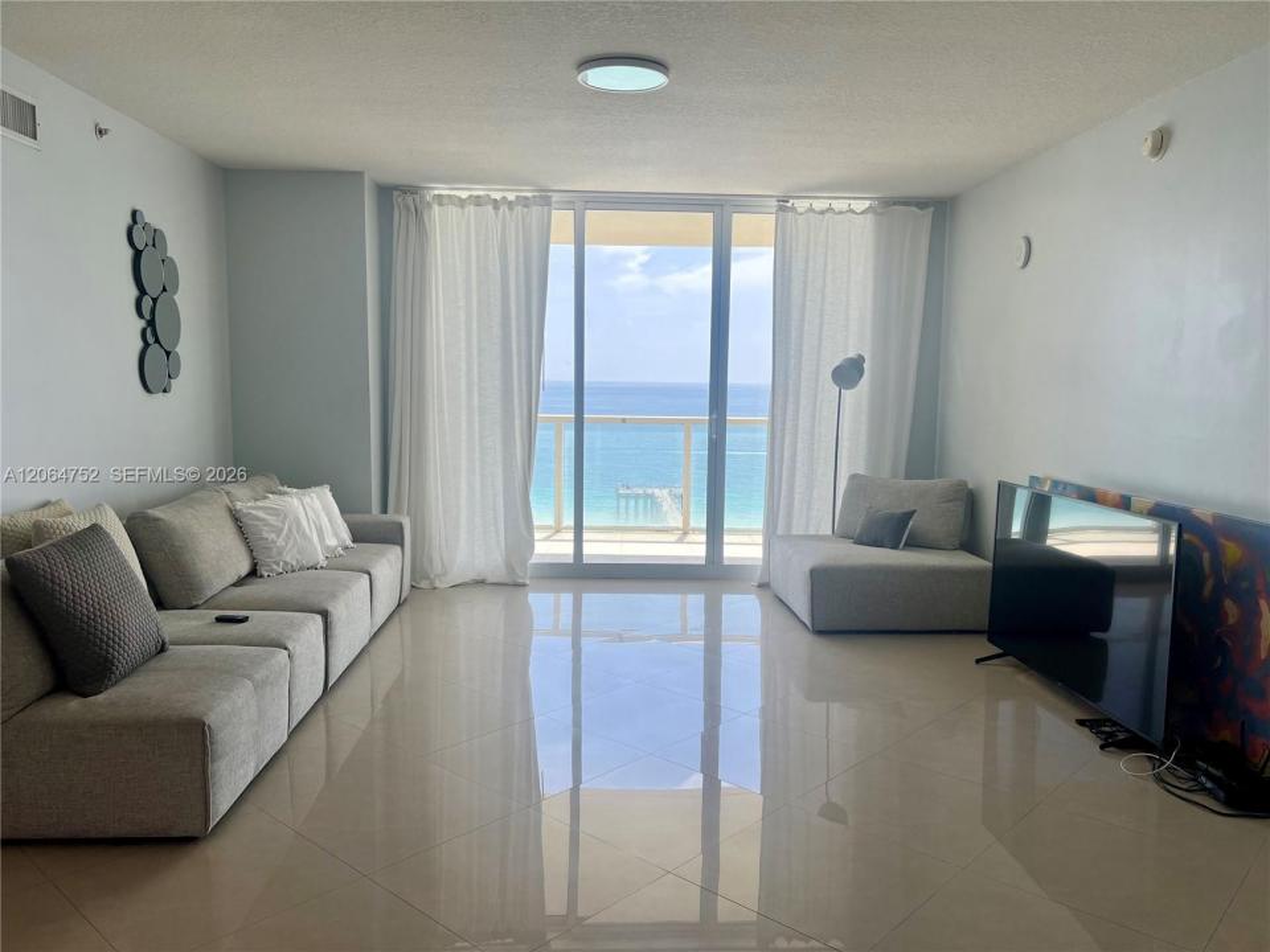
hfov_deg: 67.3
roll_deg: -1.0
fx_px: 954
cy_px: 476
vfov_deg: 53.1
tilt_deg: -6.2
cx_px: 635
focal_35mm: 26
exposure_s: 1/552
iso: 50
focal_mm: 5.7
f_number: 1.5
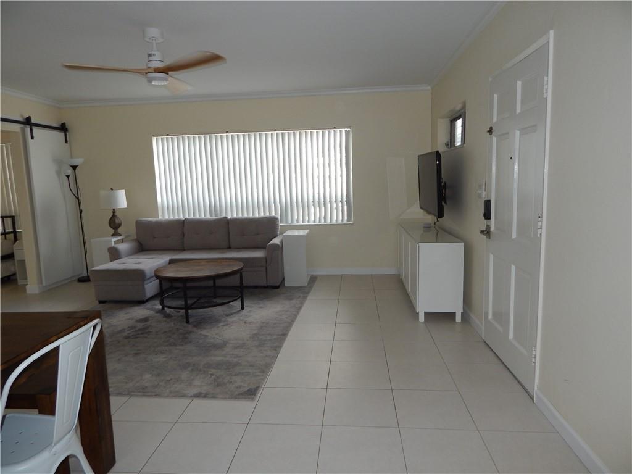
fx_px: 420
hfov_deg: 73.9
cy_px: 237
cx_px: 316
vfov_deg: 58.9
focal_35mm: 23
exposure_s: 1/100
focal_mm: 4
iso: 125
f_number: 3
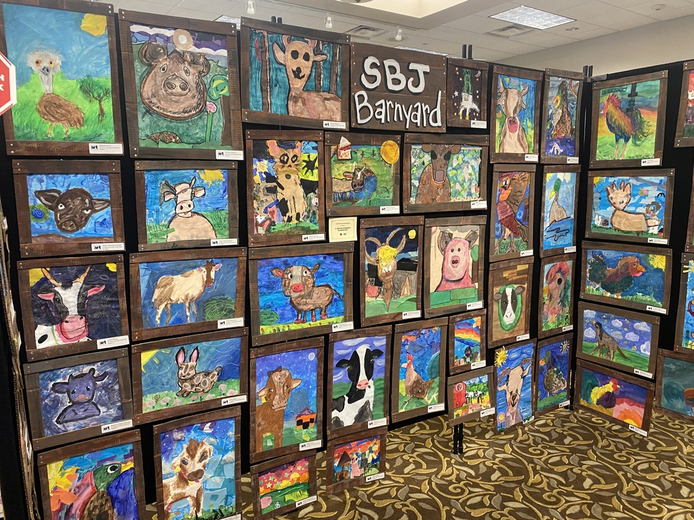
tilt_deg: -8.1
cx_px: 347
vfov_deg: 53.1
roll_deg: -0.2
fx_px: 521
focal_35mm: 26
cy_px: 260
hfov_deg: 67.3
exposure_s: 1/60
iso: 250
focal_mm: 4.25
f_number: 1.8
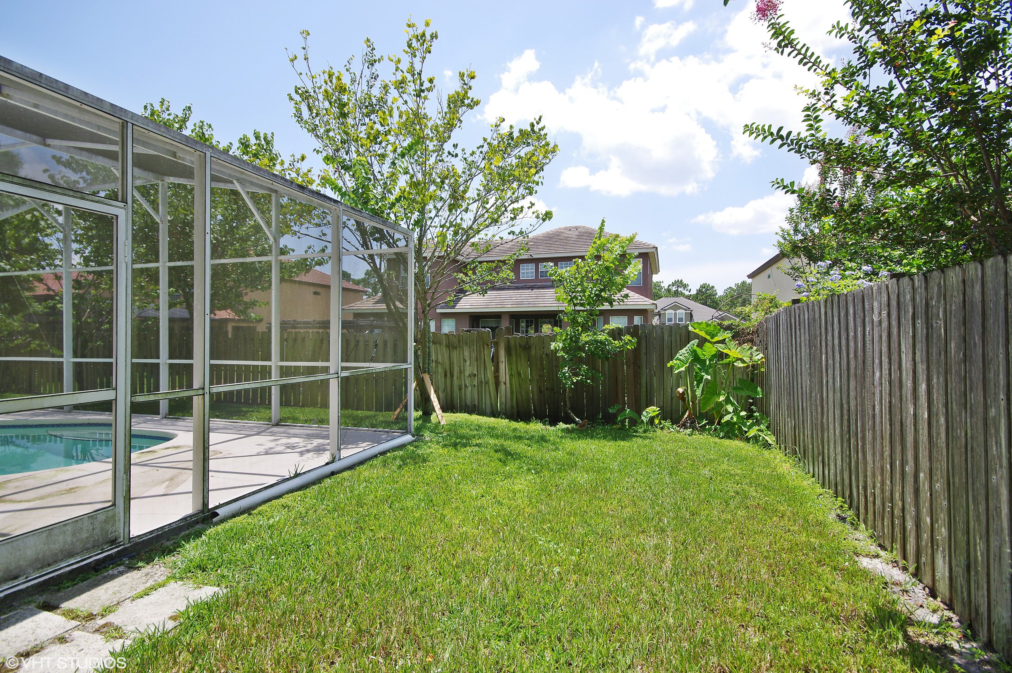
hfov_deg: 96.8
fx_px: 449
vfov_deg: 73.6
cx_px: 506
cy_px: 336
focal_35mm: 16
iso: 200
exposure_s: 1/250
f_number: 8
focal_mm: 11
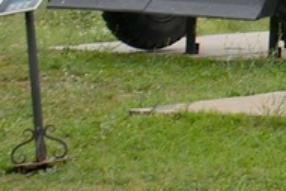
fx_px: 1654
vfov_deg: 6.4
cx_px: 890
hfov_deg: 8.2
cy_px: -193
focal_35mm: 208
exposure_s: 1/250
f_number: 8
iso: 140
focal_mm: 22
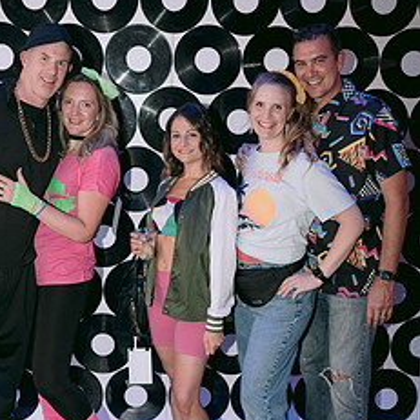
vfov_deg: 29.4
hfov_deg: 29.4
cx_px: 149
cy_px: 267
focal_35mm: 58
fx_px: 796
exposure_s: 1/160
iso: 1600
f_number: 2.8
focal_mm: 35
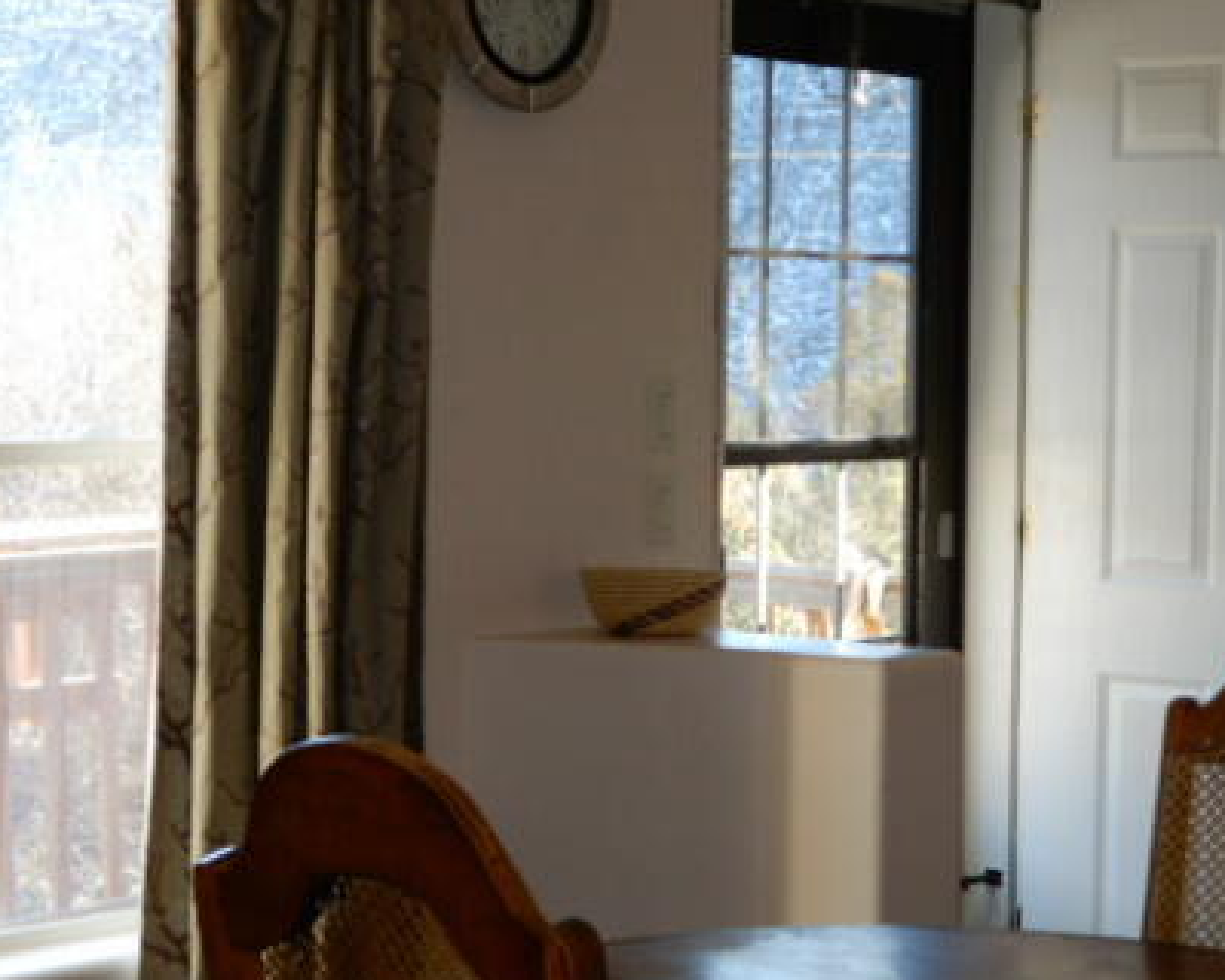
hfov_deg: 24.4
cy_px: 579
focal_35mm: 78
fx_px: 2828
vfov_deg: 19.6
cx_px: 769
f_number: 4
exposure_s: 1/30
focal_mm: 8.9
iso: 125
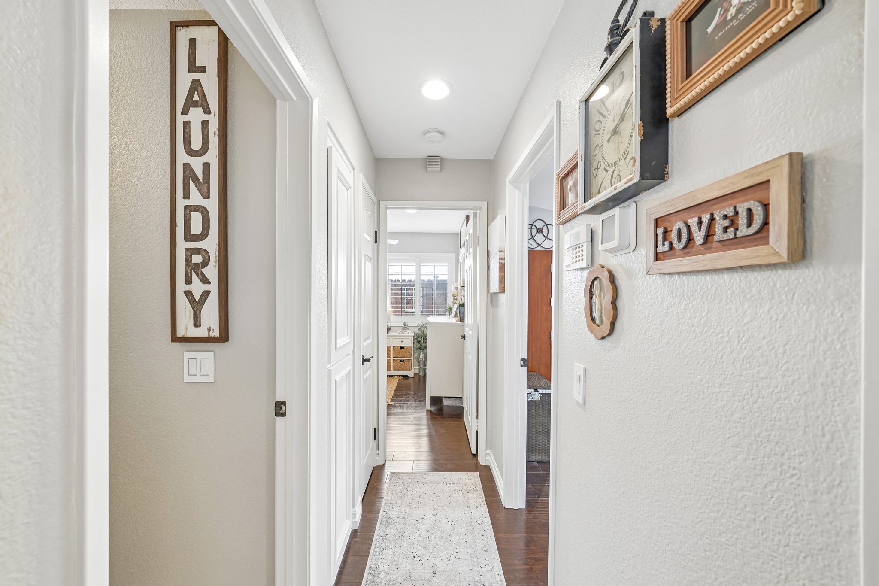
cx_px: 440
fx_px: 317
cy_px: 293
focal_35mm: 13
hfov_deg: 108.3
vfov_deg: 85.4
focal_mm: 13
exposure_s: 1/15
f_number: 8
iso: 400
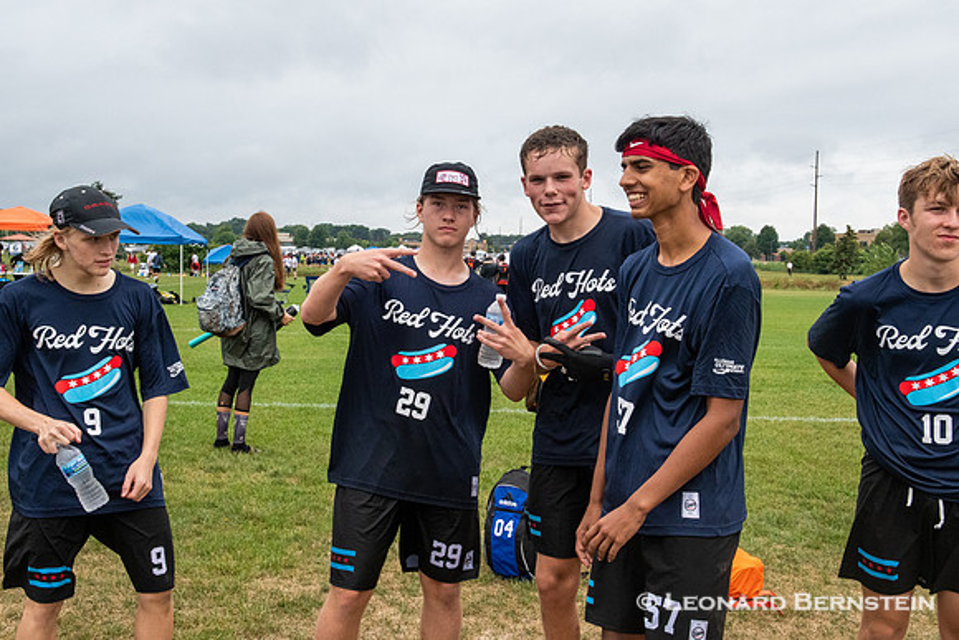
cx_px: 454
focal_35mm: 44
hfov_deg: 44.3
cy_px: 303
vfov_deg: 30.4
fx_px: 1178
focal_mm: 28
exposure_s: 1/800
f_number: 11
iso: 1600
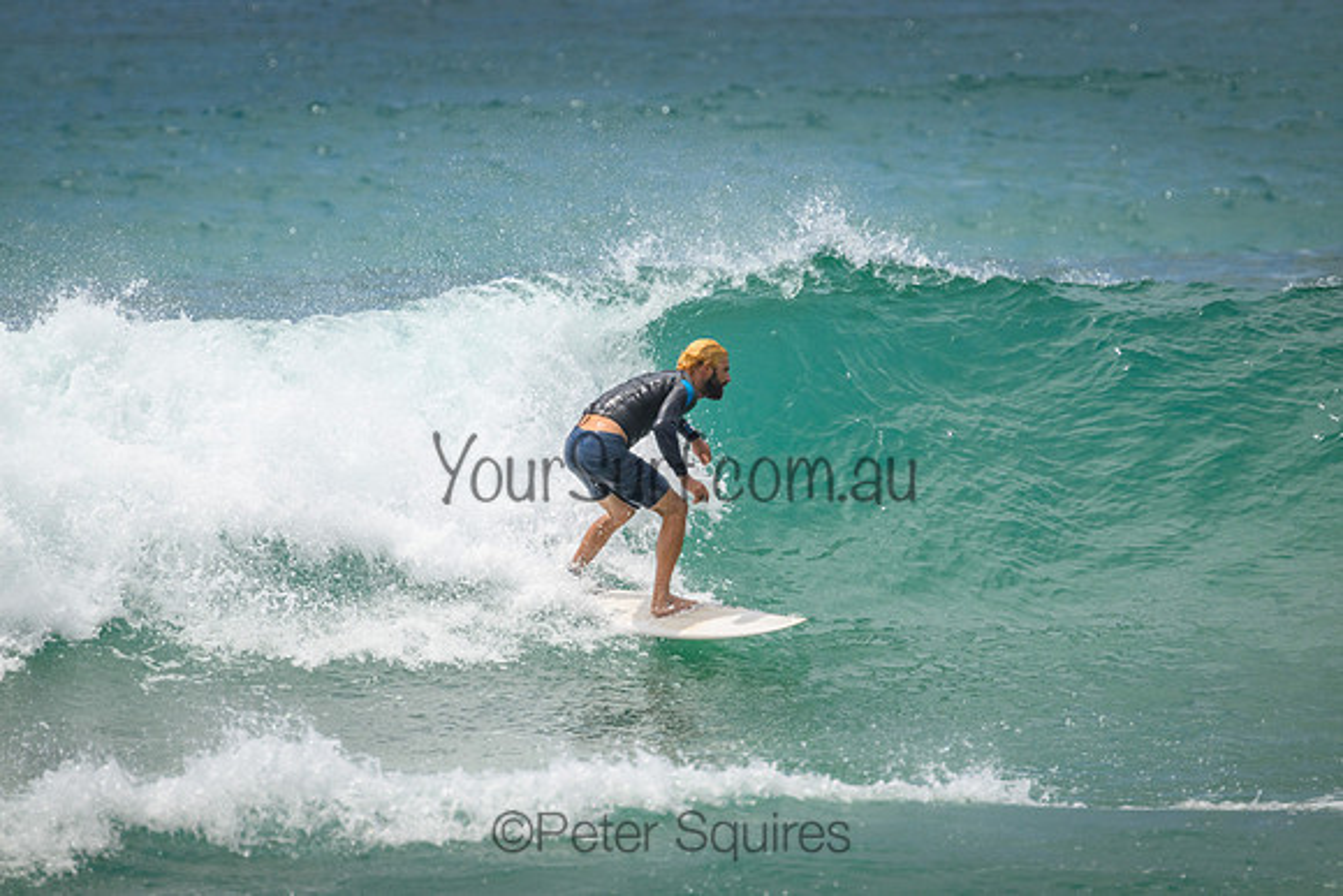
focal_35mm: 800
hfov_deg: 2.6
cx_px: 672
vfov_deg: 1.7
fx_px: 29850
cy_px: 448
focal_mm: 800
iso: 900
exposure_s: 1/3200
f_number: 11
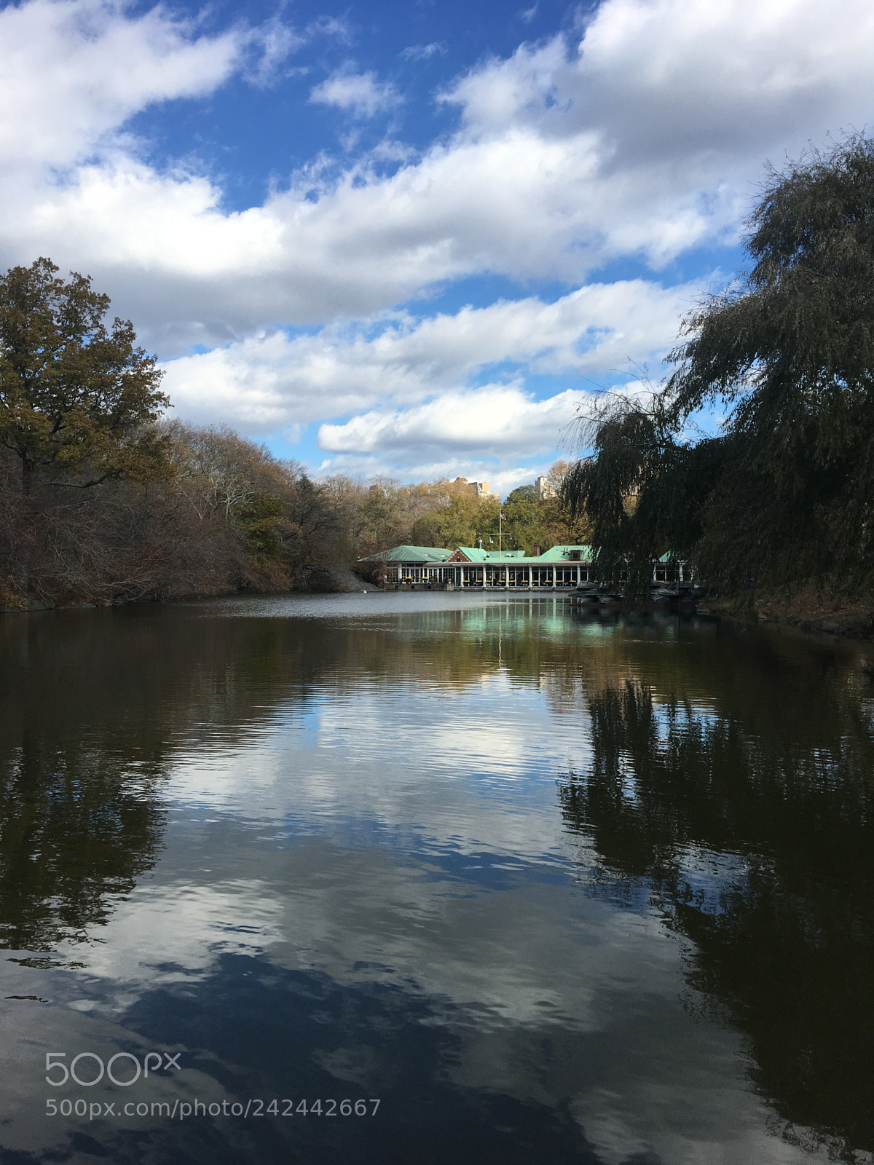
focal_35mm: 29
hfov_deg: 48.2
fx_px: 976
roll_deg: +0.4
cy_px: 582
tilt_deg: -1.9
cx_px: 437
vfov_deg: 61.7
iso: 25
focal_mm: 4.15
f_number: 2.2
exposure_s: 1/1425
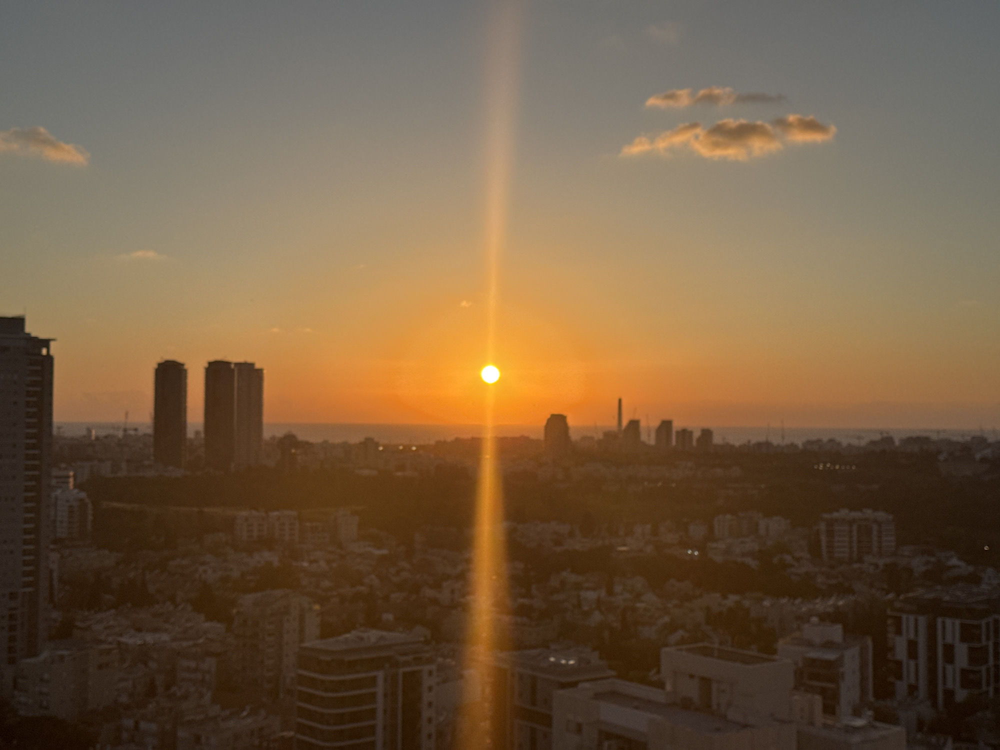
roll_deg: +0.2
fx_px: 1387
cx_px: 500
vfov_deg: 30.3
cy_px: 375
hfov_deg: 39.7
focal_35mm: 48
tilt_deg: +1.7
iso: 64
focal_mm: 6.76
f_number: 1.78
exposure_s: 1/6410
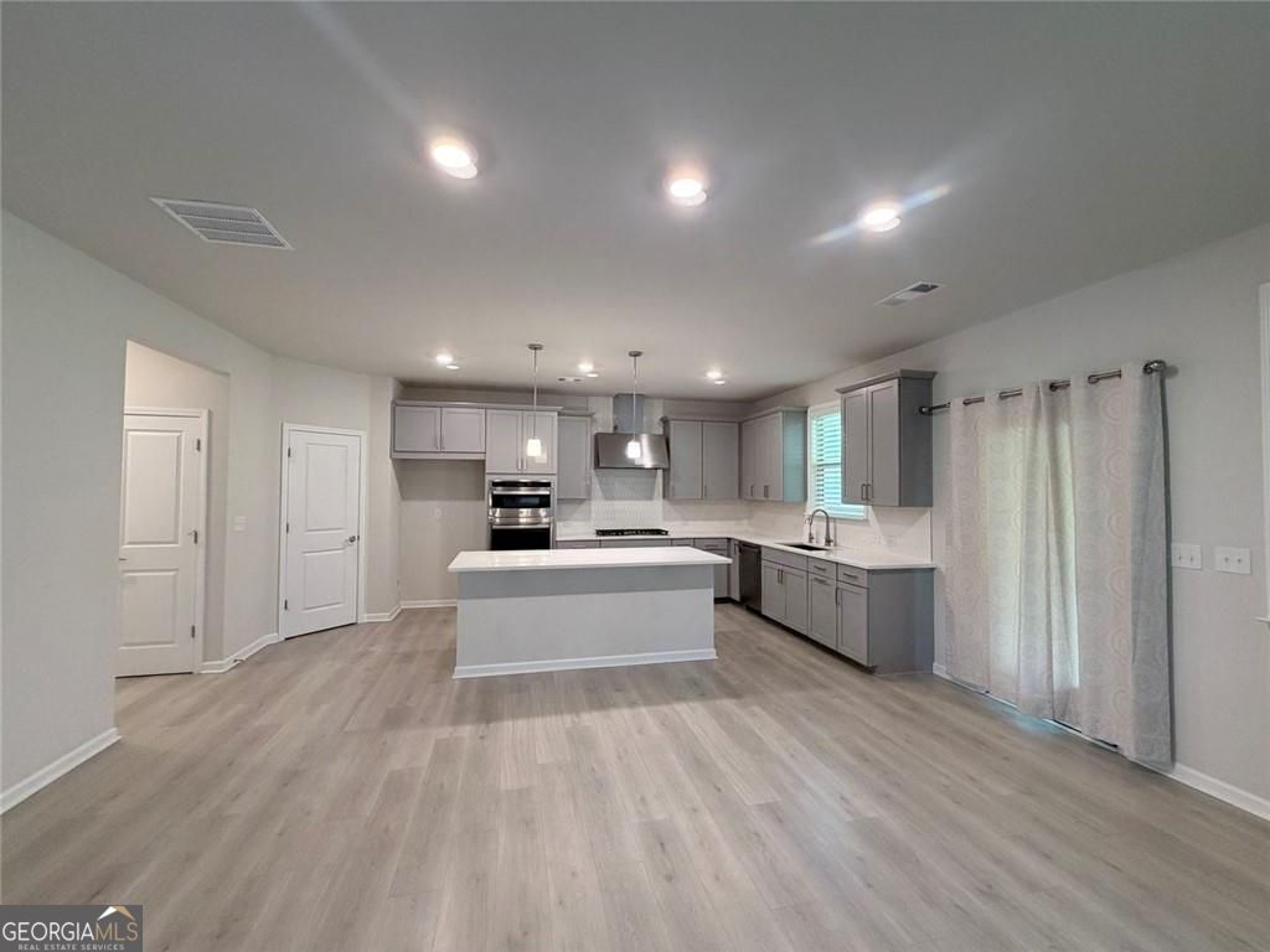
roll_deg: +0.0
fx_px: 514
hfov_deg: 102.1
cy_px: 476
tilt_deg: +1.9
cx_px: 635
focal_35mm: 14
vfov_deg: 85.7
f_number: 2.2
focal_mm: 2.22
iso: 250
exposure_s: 1/60
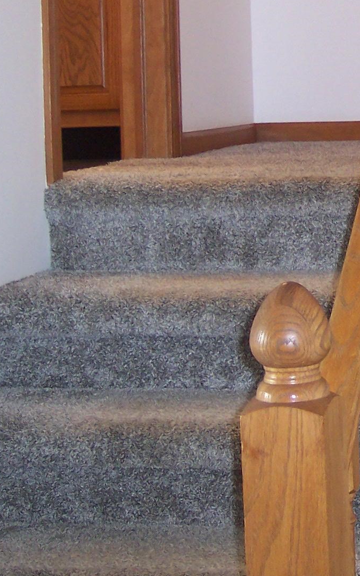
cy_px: 78
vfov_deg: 21.3
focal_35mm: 96
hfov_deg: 12.8
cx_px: 571
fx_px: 1507
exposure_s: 1/30
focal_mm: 8
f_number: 2.8
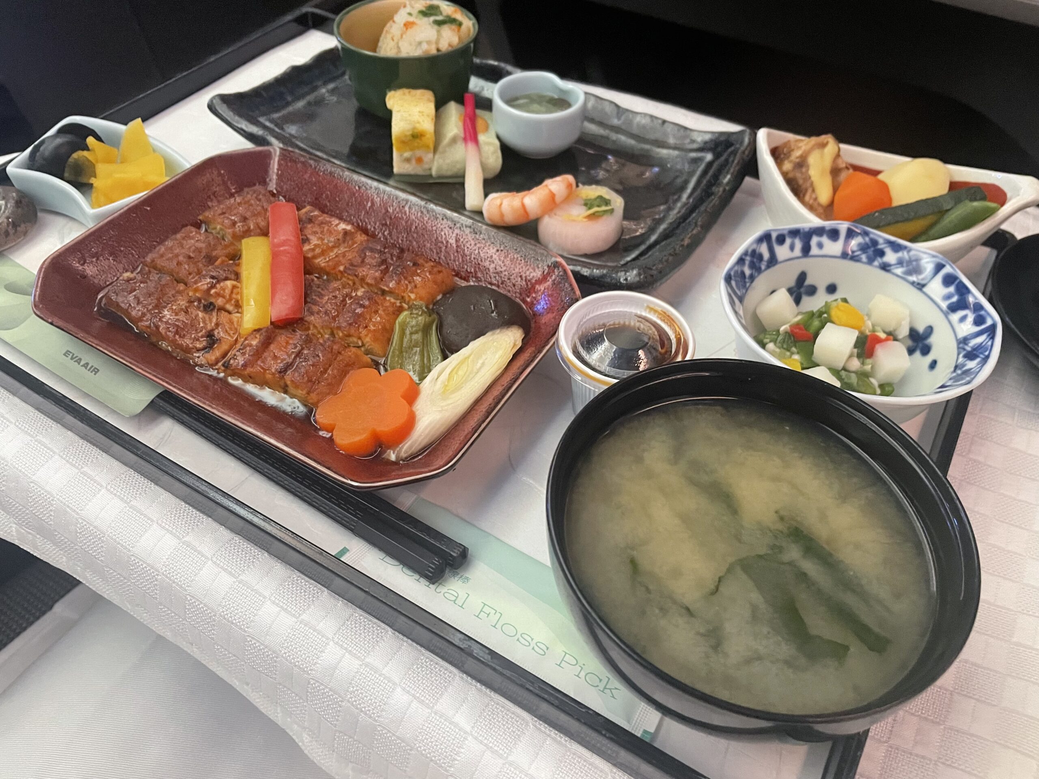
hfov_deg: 67.3
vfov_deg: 53.1
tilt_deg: -47.4
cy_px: 390
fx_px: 780
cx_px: 520
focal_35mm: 26
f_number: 1.6
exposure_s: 1/33
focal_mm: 4.2
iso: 640
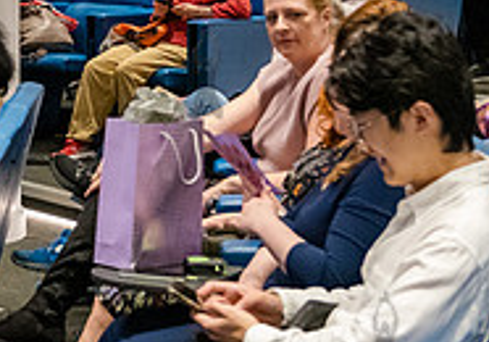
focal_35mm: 160
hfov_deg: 12.2
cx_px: -185
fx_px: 2206
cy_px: -62
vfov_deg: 8.8
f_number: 4
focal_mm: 48
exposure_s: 1/320
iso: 6400
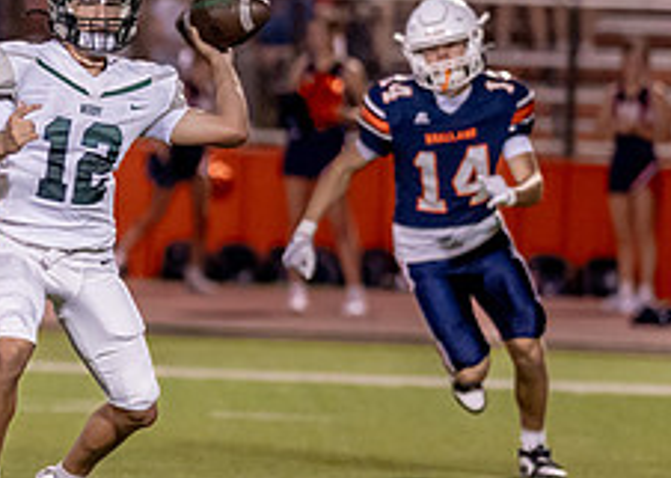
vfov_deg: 2.5
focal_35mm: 575
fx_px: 10948
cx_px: 82
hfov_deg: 3.5
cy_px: 312
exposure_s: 1/1000
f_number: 1.8
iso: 1250
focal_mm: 135
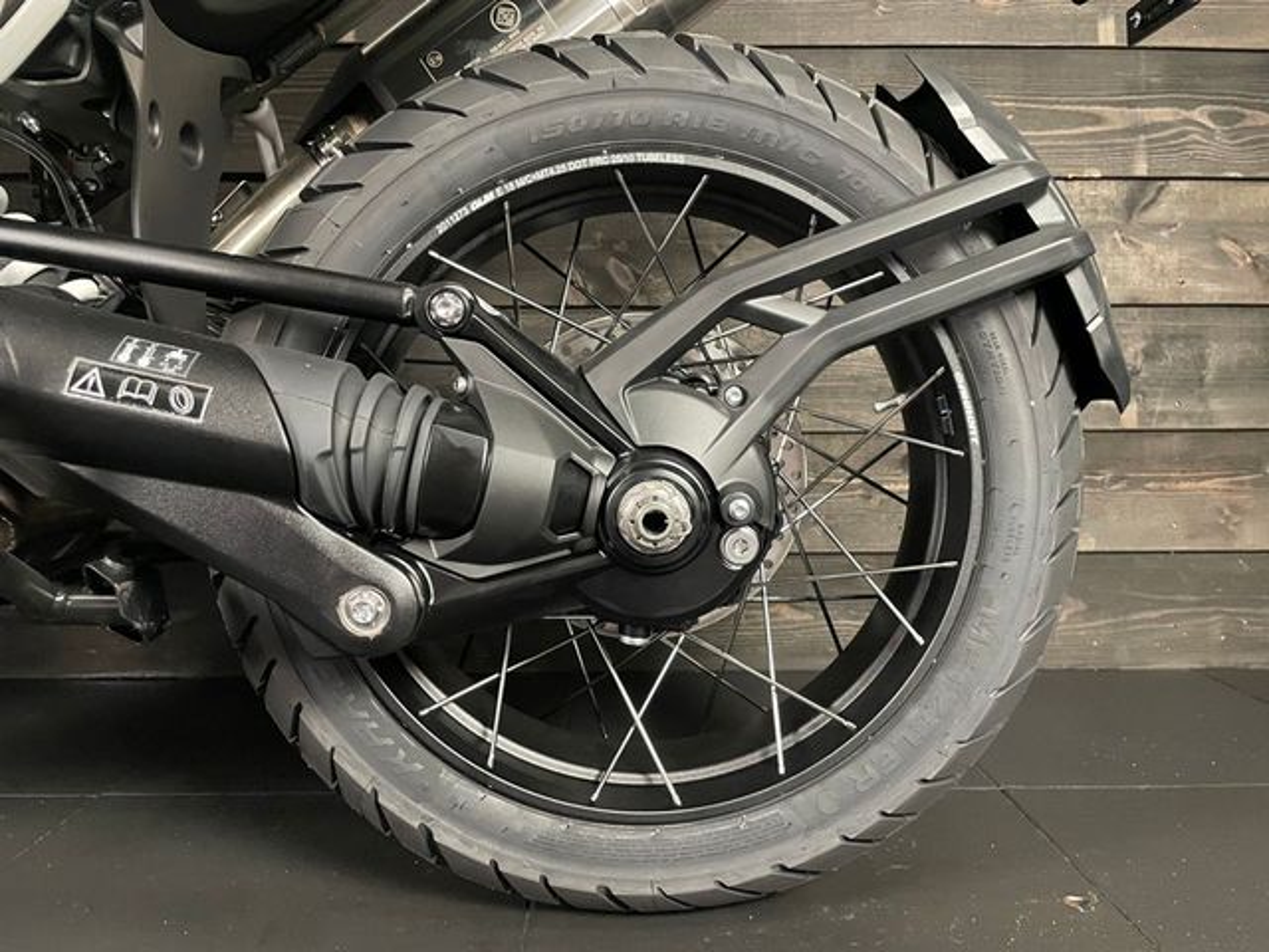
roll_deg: +0.2
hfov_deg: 67.3
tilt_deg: -3.5
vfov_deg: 53.1
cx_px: 634
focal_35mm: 26
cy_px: 476
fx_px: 953
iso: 640
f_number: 1.6
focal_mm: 4.2
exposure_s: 1/33
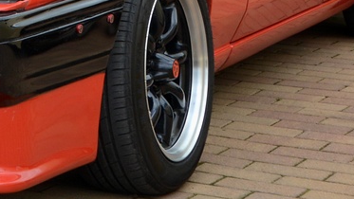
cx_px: -139
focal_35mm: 139
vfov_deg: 8.3
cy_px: -183
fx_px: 1305
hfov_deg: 14.6
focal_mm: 22
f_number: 8
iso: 200
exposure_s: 1/250
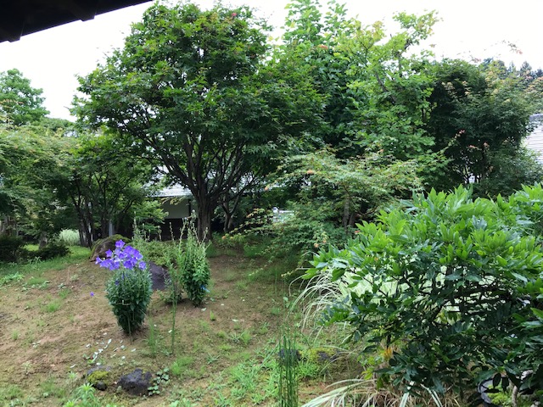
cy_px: 204
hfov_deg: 63.4
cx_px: 272
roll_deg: +1.7
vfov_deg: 49.7
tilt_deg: +1.2
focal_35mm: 28
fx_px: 439
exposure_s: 1/321
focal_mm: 3.99
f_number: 1.8
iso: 20
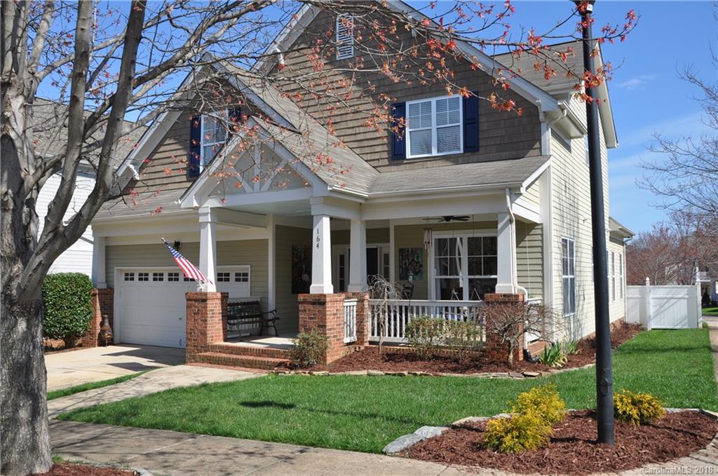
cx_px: 359
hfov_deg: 62.0
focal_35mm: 30
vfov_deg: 43.5
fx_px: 597
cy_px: 238
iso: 200
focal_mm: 20
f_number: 9
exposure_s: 1/320
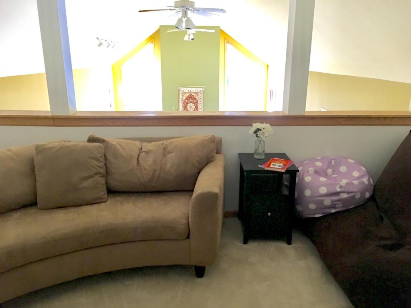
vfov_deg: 48.2
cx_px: 206
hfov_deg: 61.7
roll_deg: -0.5
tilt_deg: -15.5
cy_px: 154
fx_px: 344
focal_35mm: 29
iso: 200
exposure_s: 1/30
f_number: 2.2
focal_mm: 4.15
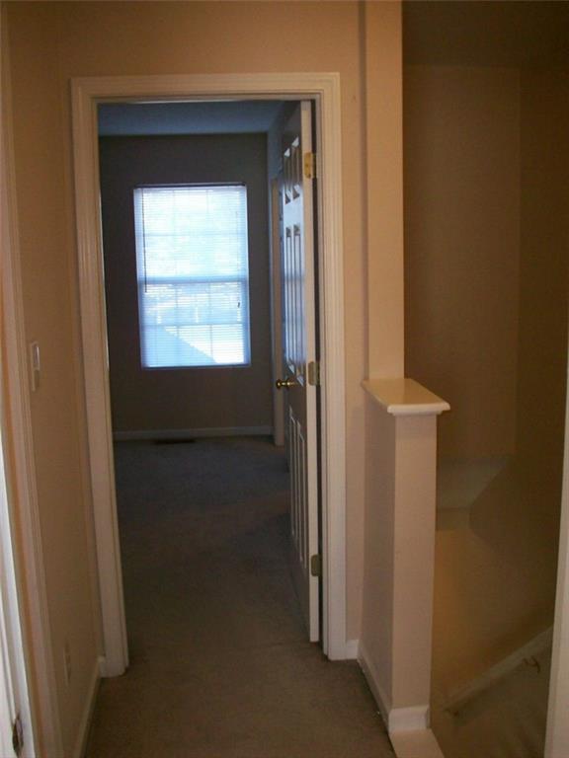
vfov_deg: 50.1
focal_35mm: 37
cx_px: 284
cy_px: 379
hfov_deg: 38.7
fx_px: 811
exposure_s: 1/64
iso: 160
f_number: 2.8
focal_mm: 6.2
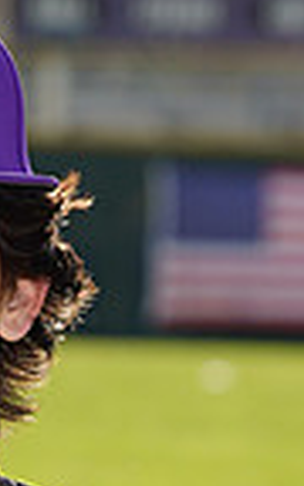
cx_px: -90
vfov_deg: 2.5
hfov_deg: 1.6
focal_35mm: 834
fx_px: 11055
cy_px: 618
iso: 100
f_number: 9
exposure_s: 1/200
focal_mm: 203
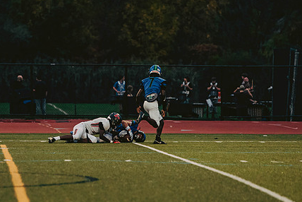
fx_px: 2728
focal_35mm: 325
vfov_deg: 4.2
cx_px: 93
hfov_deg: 6.3
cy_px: 100
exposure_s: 1/1250
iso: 2000
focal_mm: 165
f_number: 2.8
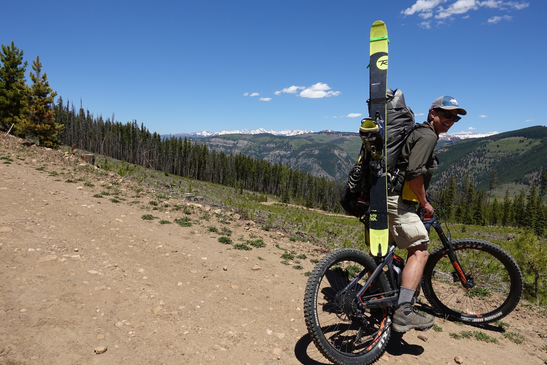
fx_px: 365
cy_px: 182
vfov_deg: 53.1
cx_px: 274
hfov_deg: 73.8
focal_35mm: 24
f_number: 5.6
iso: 125
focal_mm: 8.8
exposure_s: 1/640
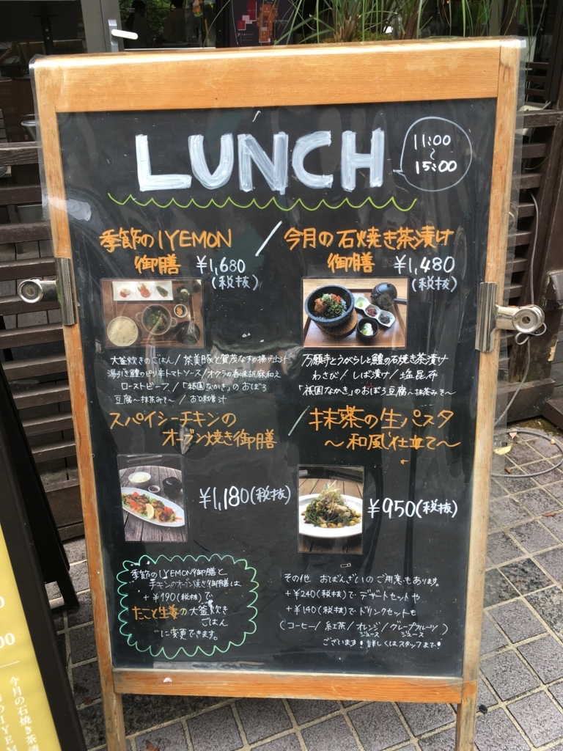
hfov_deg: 48.2
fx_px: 629
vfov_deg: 61.7
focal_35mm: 29
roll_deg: +1.3
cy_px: 376
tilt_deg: -29.6
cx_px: 282
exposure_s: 1/120
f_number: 2.2
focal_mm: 4.15
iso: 25
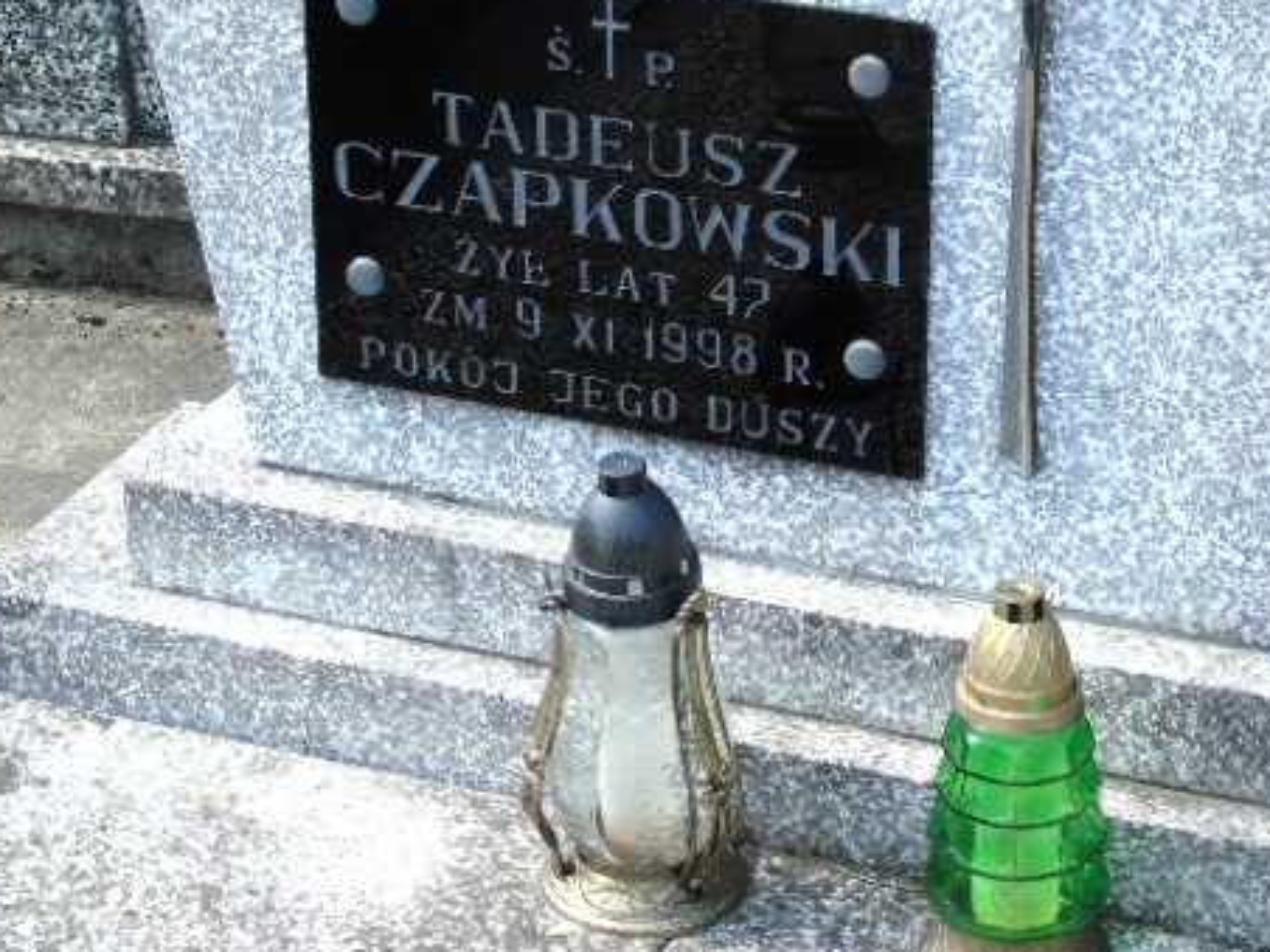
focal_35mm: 116
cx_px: 725
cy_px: 295
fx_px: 4256
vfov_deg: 12.7
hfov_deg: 17.0
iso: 80
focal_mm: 15
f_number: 4.1
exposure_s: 1/125
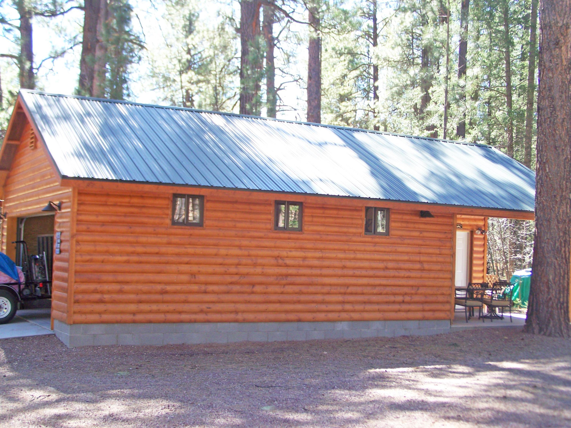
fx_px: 841
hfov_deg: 37.5
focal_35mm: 51
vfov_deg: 28.6
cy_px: 214
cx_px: 286
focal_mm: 8.5
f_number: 3
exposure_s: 1/80
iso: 64
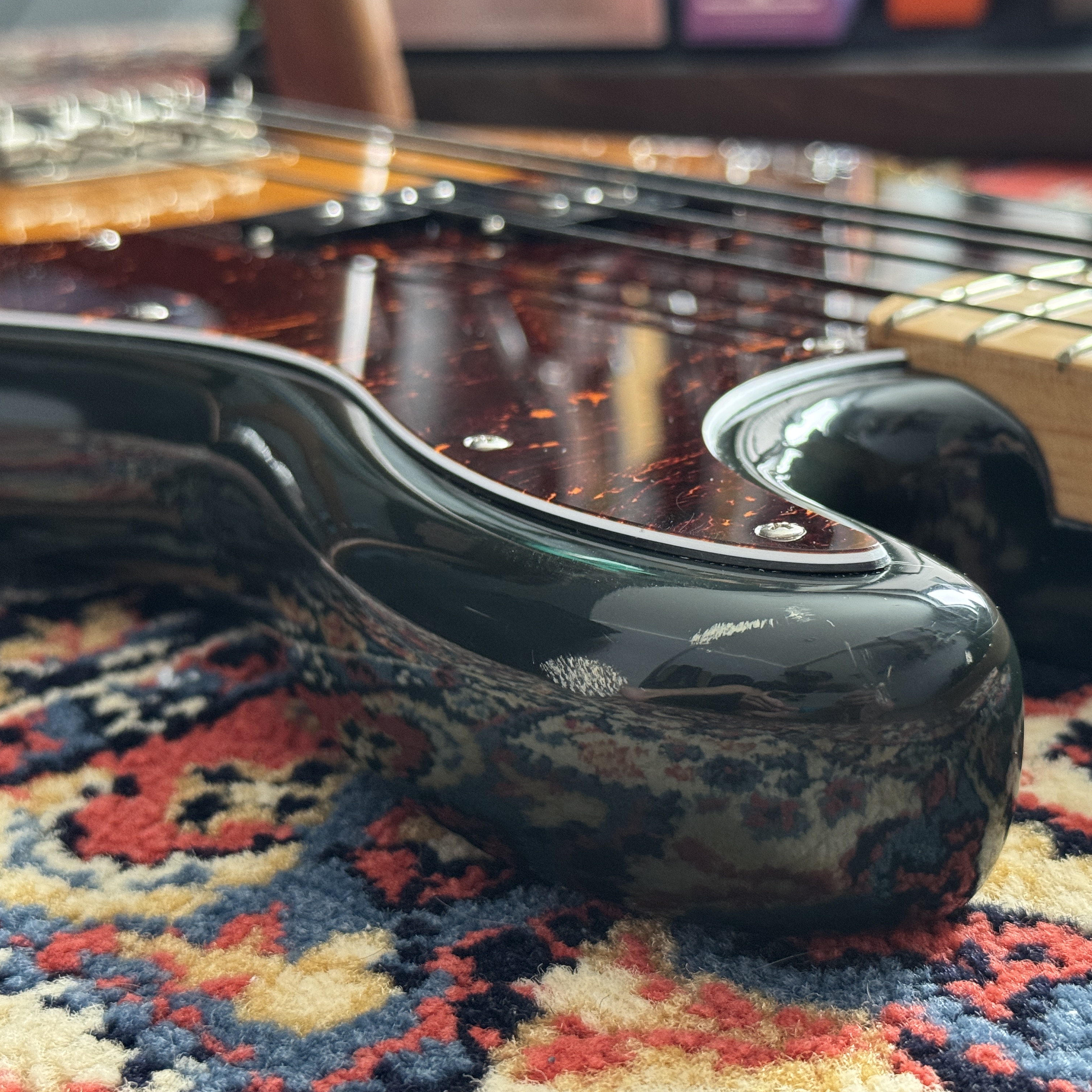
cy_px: 545
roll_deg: +1.7
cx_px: 651
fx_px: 2034
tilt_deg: -17.2
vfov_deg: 30.0
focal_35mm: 57
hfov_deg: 30.0
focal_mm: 6.76
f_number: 1.78
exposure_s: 1/40
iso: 320
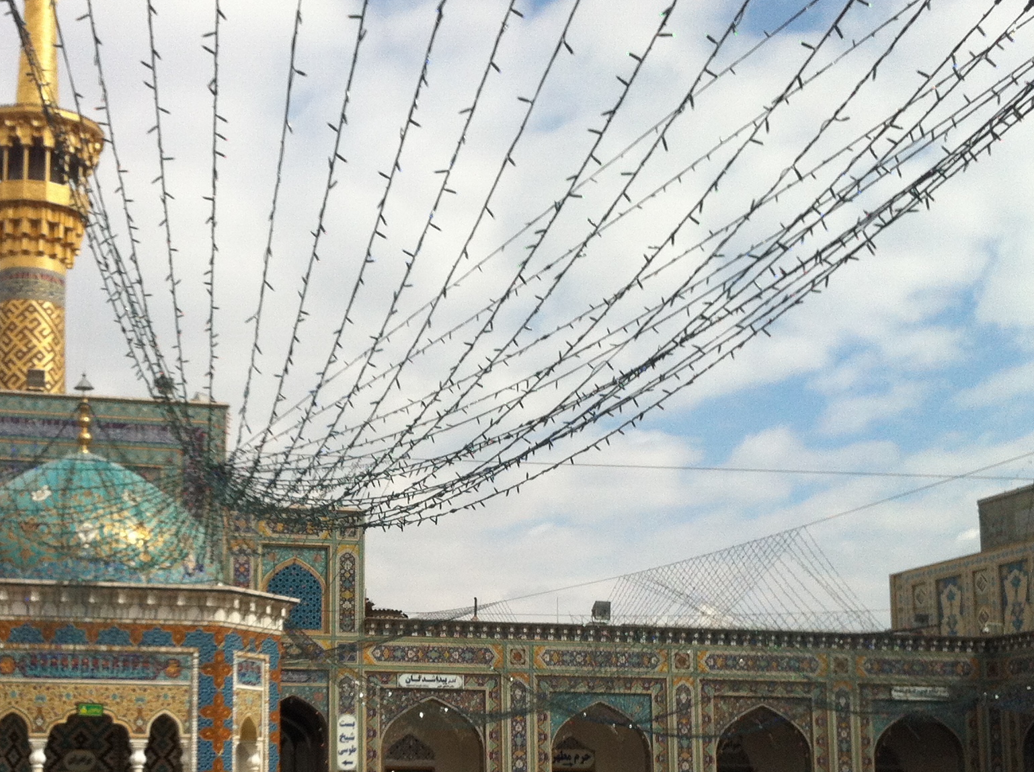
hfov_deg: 32.5
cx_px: 338
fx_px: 1759
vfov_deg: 24.6
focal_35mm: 59
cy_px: 547
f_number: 2.8
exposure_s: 1/2320
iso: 80
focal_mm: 3.85
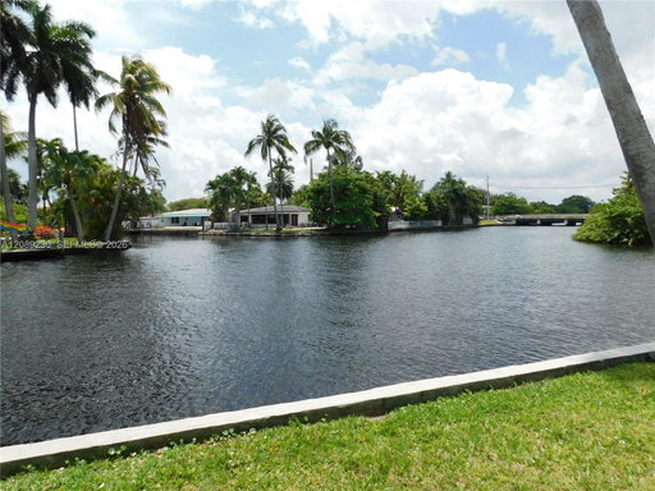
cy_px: 246
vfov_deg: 58.9
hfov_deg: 73.9
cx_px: 328
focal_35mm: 23
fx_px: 435
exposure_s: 1/500
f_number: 6
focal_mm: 4
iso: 125
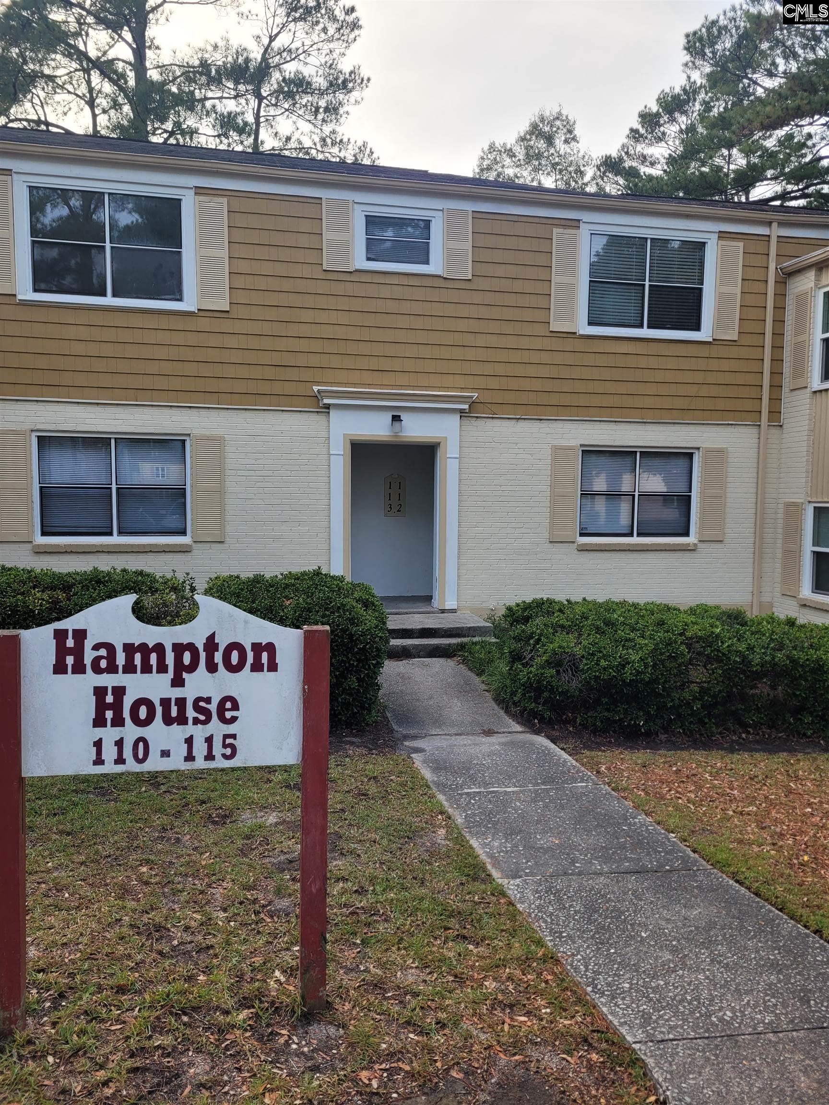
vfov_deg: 67.3
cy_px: 552
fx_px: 830
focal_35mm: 26
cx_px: 414
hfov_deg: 53.1
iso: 40
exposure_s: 1/452
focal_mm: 5.4
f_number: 1.8
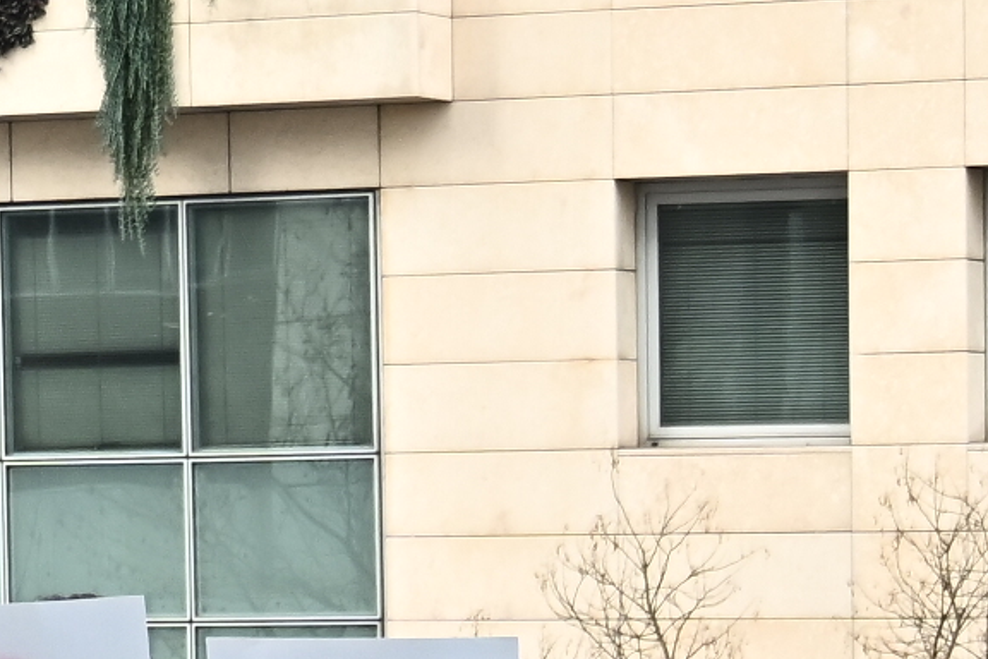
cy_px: 1009
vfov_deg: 7.5
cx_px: 705
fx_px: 4940
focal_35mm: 180
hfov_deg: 11.4
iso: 500
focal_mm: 30
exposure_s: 1/640
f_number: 4
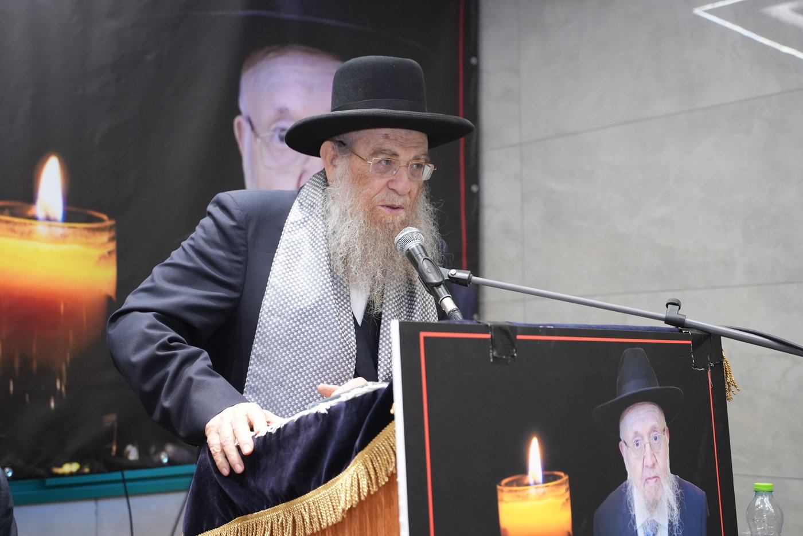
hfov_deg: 39.6
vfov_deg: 27.0
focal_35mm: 50
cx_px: 402
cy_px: 268
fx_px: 1116
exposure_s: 1/200
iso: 2500
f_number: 4
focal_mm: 50
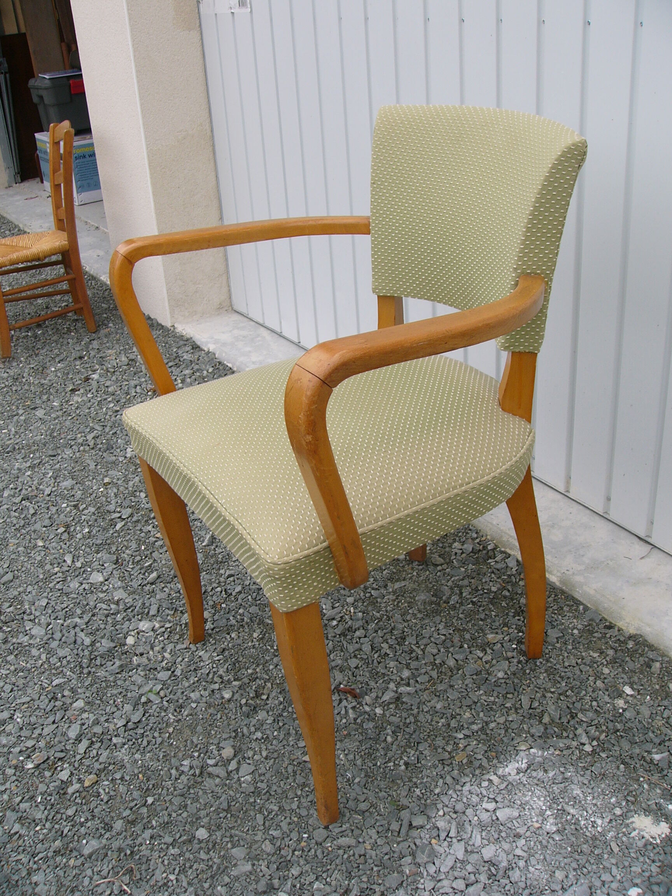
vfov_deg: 51.4
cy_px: 448
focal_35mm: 36
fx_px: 932
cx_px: 336
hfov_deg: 39.7
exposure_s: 1/200
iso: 50
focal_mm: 6
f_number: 4
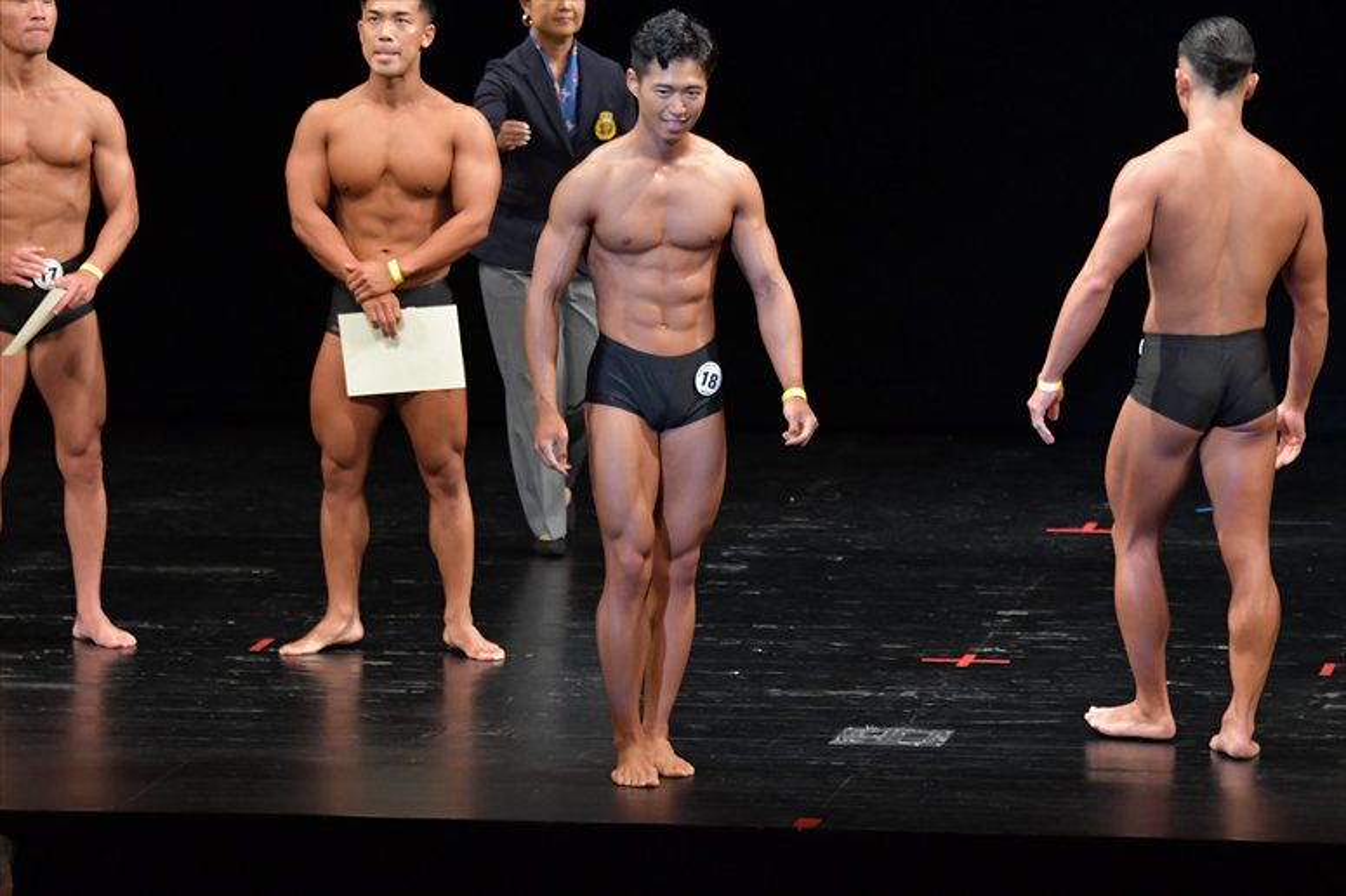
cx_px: 673
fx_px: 9530
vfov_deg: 5.4
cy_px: 448
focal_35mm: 255
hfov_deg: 8.1
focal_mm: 170
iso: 3200
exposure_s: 1/400
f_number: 5.6
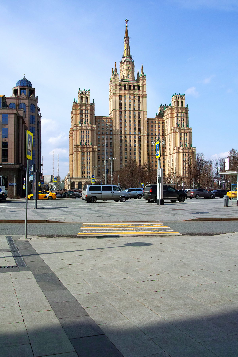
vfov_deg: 58.7
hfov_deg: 41.1
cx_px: 119
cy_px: 178
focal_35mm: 32
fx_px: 317
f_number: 8
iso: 100
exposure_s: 1/640
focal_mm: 24
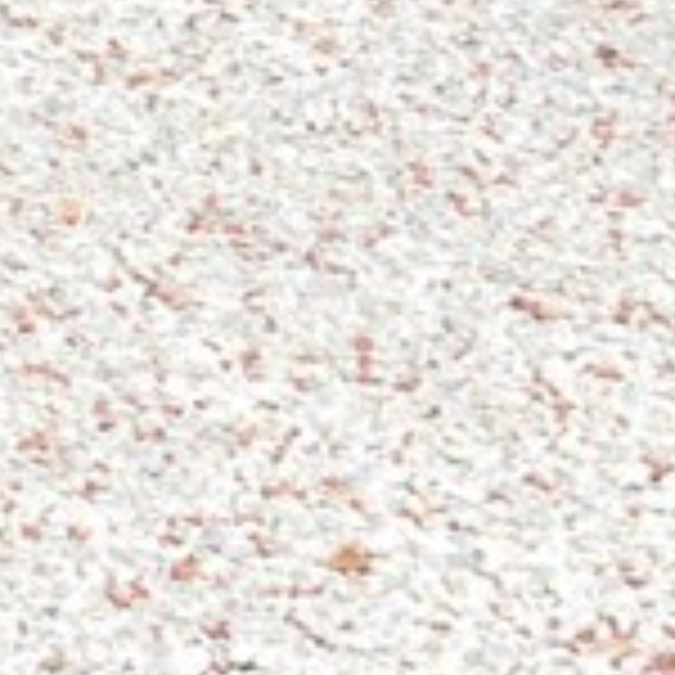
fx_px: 8295
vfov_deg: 4.6
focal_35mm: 376
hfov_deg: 4.0
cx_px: -2902
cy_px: -812
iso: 1600
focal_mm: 26
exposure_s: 1/800
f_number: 13
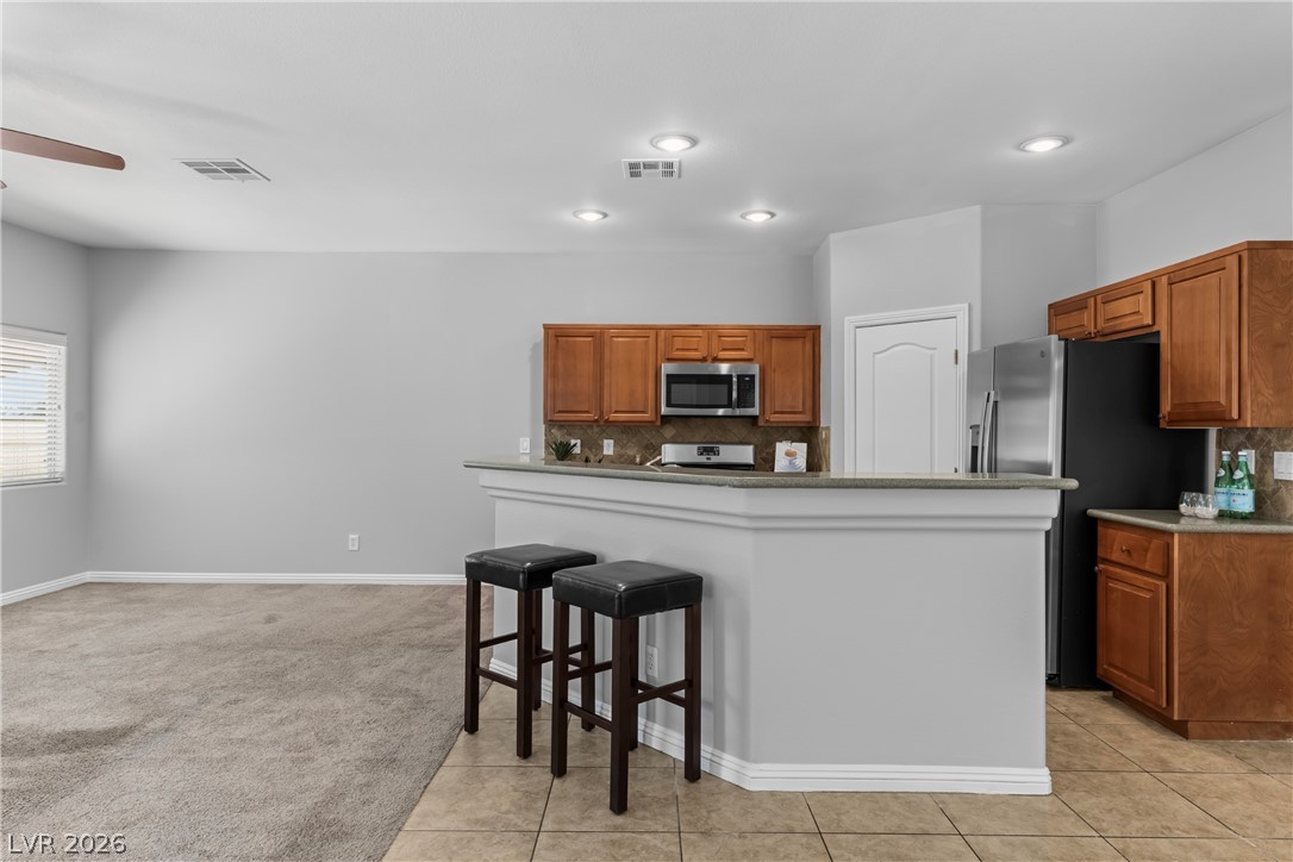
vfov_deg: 61.9
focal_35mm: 20
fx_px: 718
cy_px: 431
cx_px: 646
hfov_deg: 84.0
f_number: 8
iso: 400
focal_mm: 20
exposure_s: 1/15
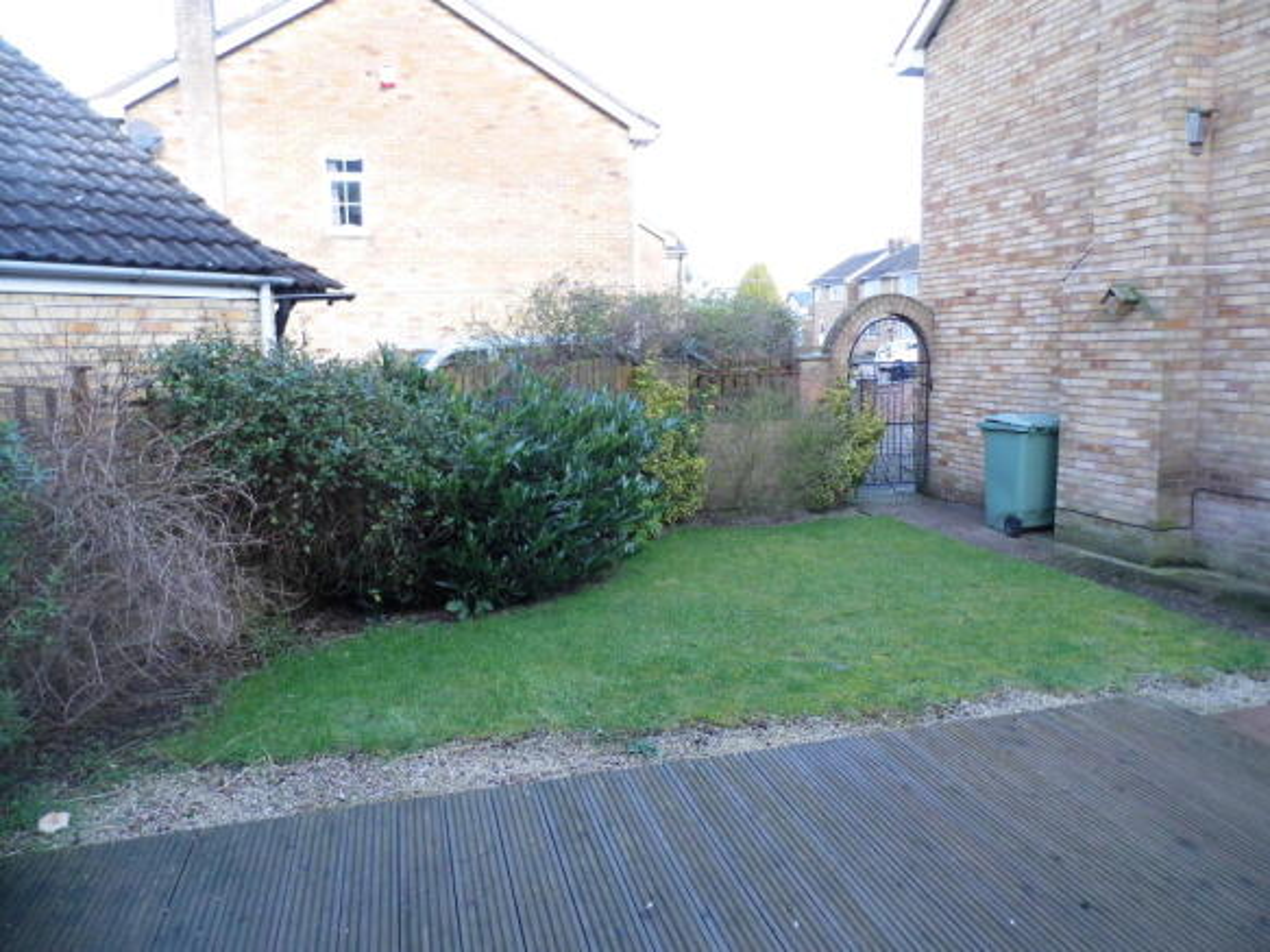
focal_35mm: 25
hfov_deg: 69.4
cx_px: 635
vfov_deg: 54.9
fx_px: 917
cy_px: 476
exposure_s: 1/100
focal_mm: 4.5
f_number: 3.1
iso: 100
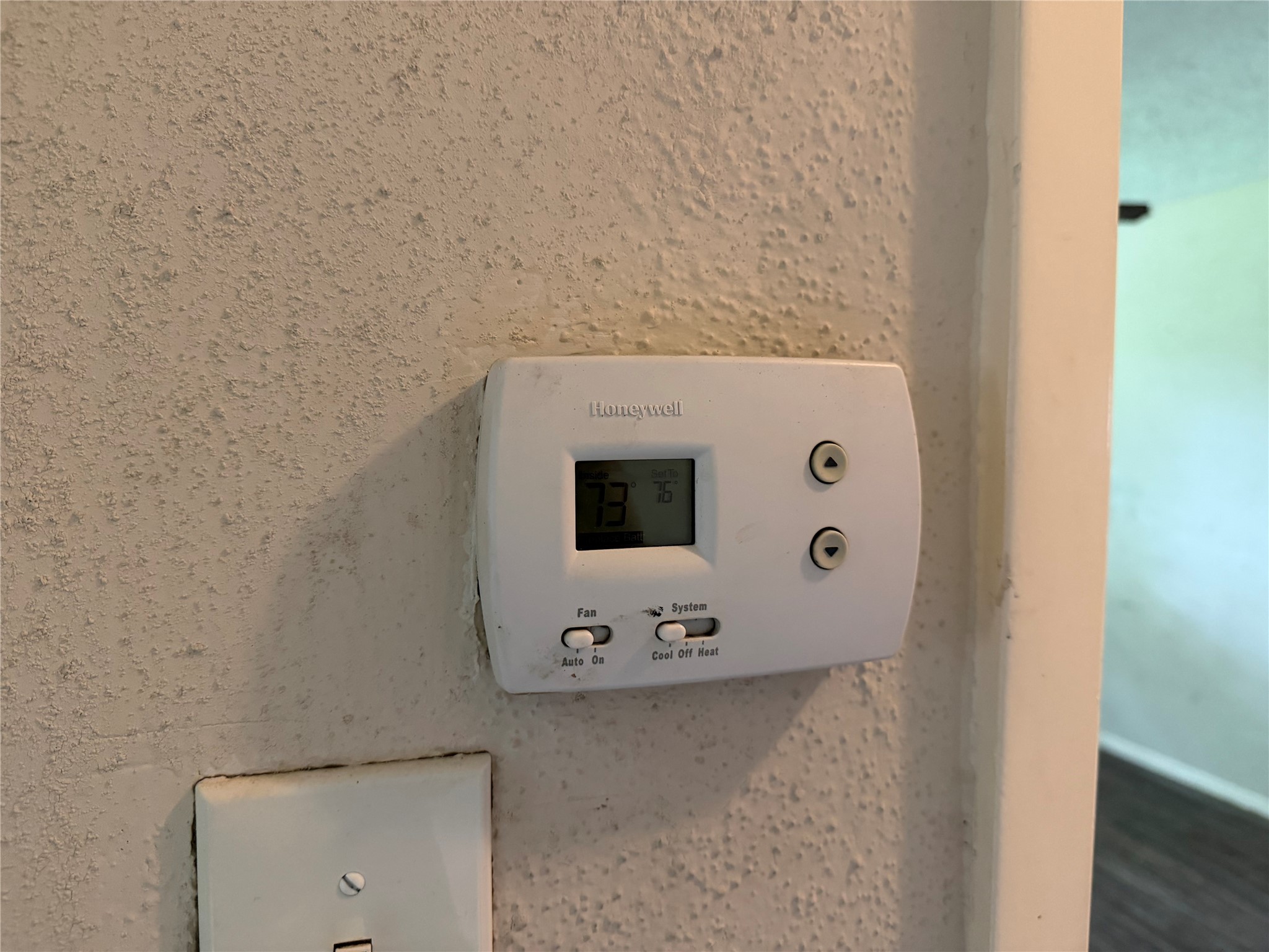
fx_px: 880
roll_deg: -0.5
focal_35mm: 24
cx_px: 634
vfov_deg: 56.8
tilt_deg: -3.3
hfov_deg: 71.6
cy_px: 476
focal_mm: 6.76
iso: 400
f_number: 1.78
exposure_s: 1/60
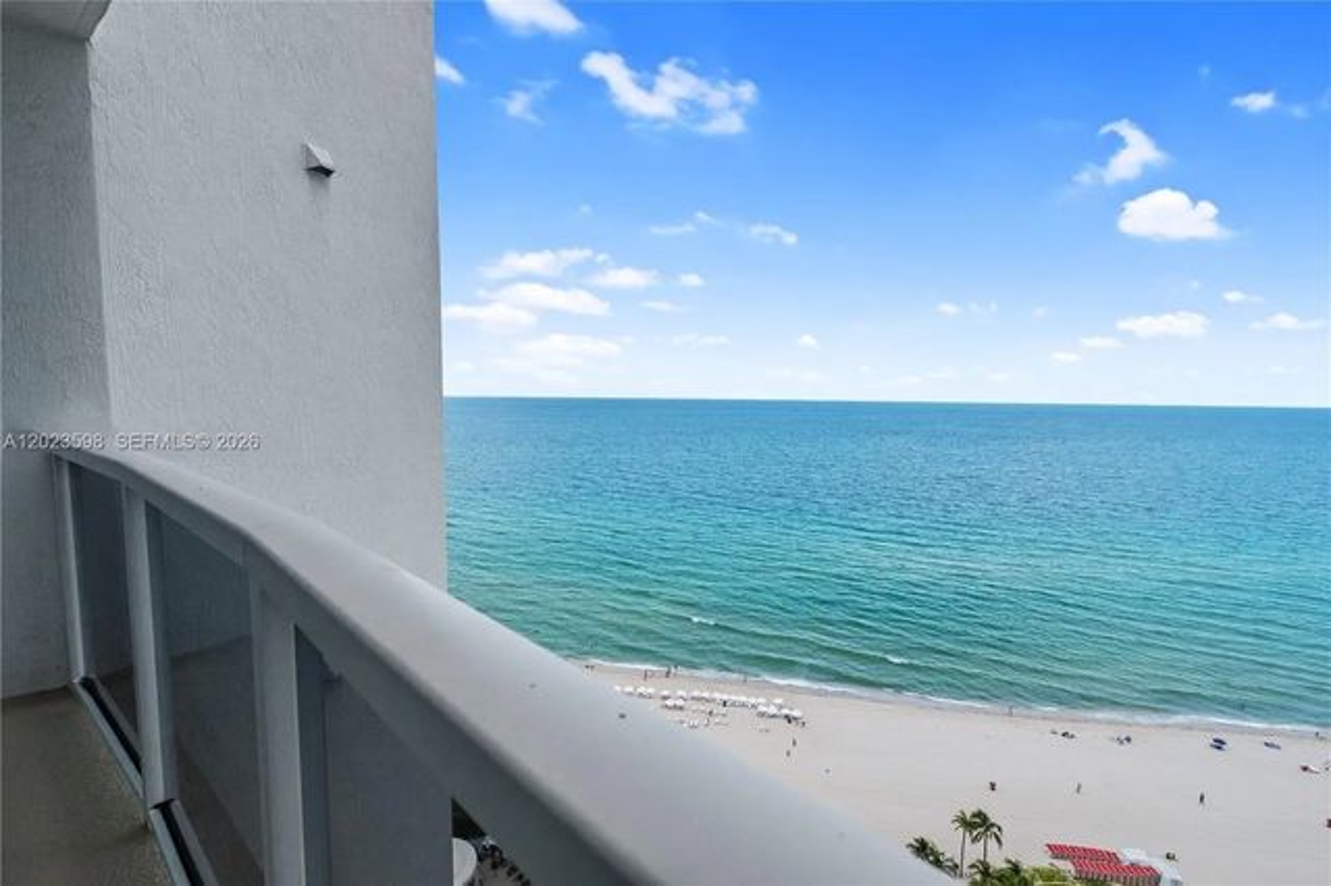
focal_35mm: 16
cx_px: 666
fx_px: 591
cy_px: 443
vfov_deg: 73.7
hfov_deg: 96.8
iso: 500
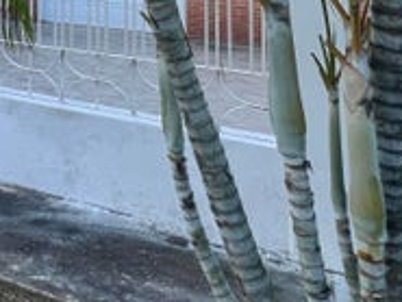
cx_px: -87
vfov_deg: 27.6
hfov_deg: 33.6
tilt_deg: +2.3
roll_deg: -1.2
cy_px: -76
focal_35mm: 45
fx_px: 523
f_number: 1.8
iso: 32
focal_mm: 1.57
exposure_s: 1/231
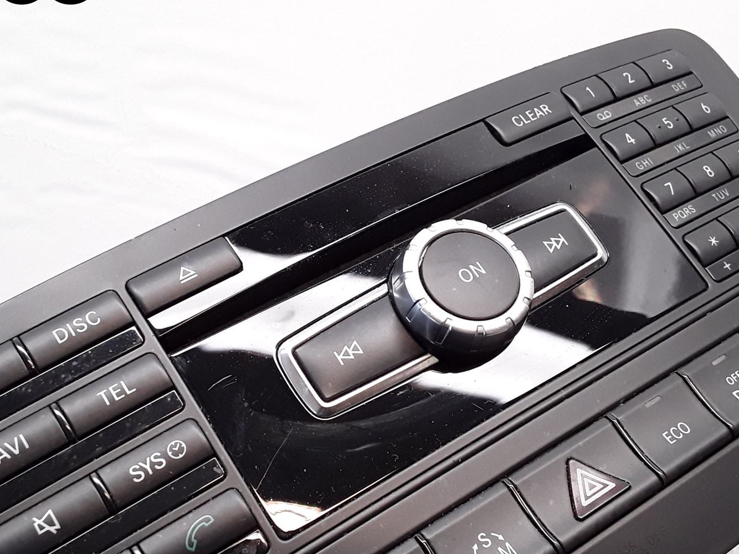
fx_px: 918
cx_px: 327
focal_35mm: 43
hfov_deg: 43.8
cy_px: 370
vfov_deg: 33.3
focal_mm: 2.91
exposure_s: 1/100
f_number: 1.9
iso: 100
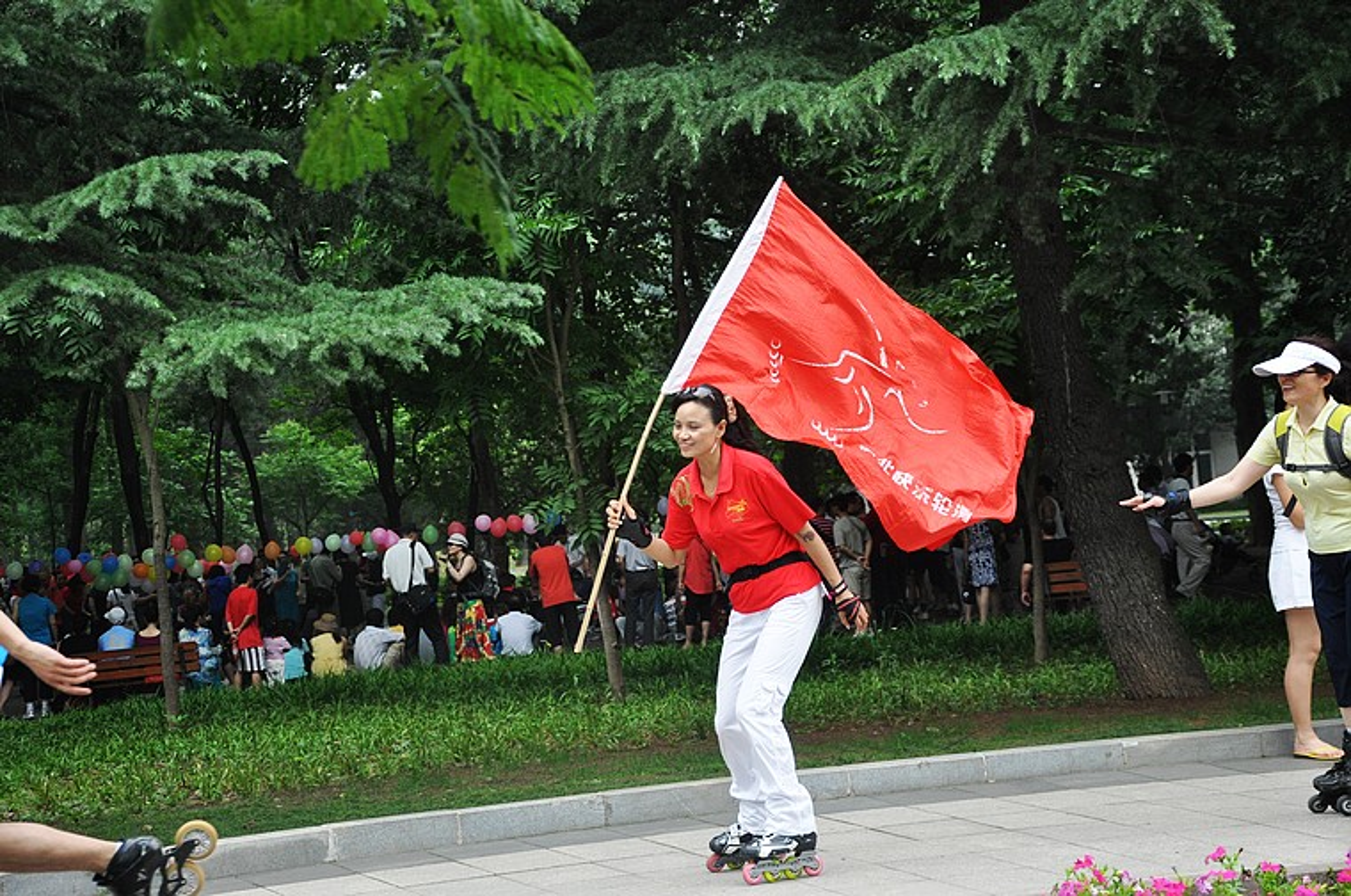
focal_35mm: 78
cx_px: 676
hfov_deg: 26.0
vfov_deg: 17.4
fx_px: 2922
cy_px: 448
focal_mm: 52
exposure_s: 1/800
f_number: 5
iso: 800
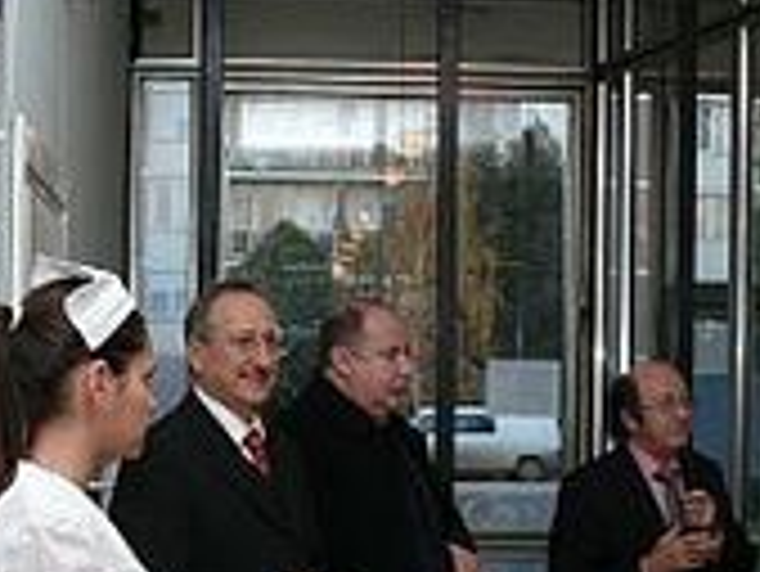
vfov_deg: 17.7
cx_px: 369
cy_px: 446
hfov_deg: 23.5
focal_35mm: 83
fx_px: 1824
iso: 100
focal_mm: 7.4
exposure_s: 1/30
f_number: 2.8
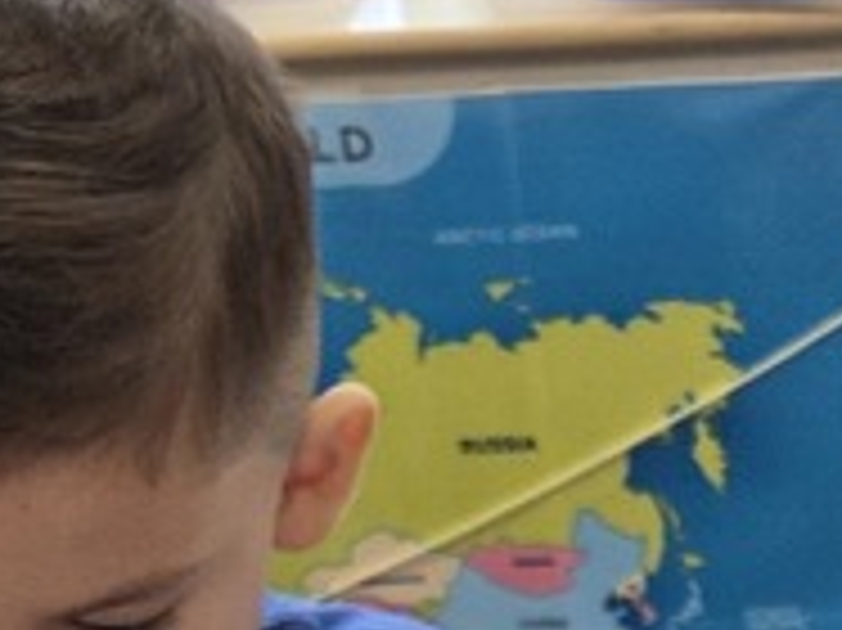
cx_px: 1189
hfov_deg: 14.8
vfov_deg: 10.4
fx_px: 3063
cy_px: 1440
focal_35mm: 126
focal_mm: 5.4
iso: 160
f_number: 1.8
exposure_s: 1/120
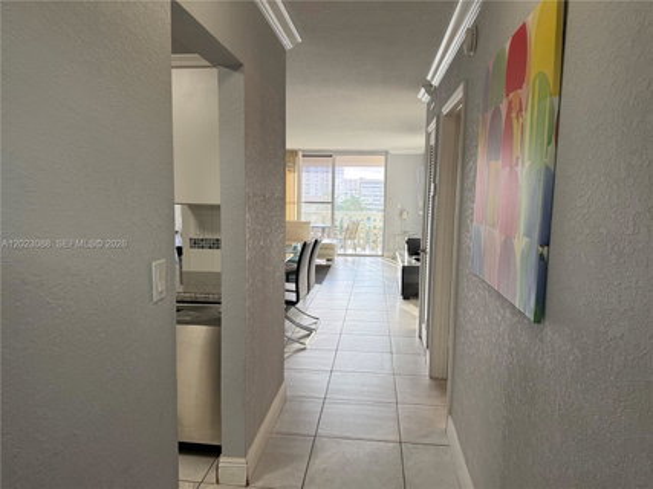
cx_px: 326
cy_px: 244
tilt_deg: -5.4
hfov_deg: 71.6
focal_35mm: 24
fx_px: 453
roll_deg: -0.8
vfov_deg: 56.8
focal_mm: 6.76
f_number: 1.78
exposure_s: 1/161
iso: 125
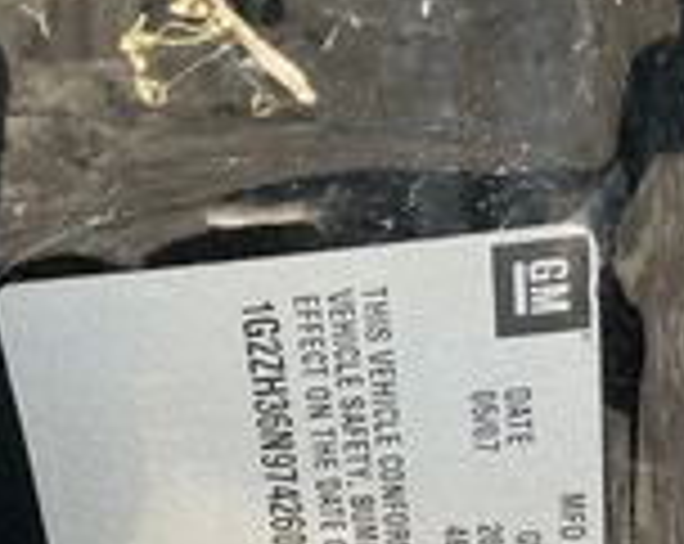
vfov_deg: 19.4
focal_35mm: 72
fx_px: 1455
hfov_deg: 26.4
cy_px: 728
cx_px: 270
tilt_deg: -19.7
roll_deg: -1.8
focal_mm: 3
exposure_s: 1/122
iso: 32
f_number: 1.8
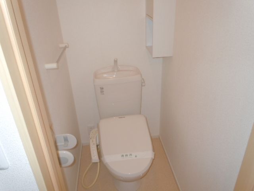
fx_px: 205
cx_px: 127
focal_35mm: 28
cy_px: 96
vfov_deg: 49.7
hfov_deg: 63.4
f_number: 3.7
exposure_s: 1/25
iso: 200
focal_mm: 5
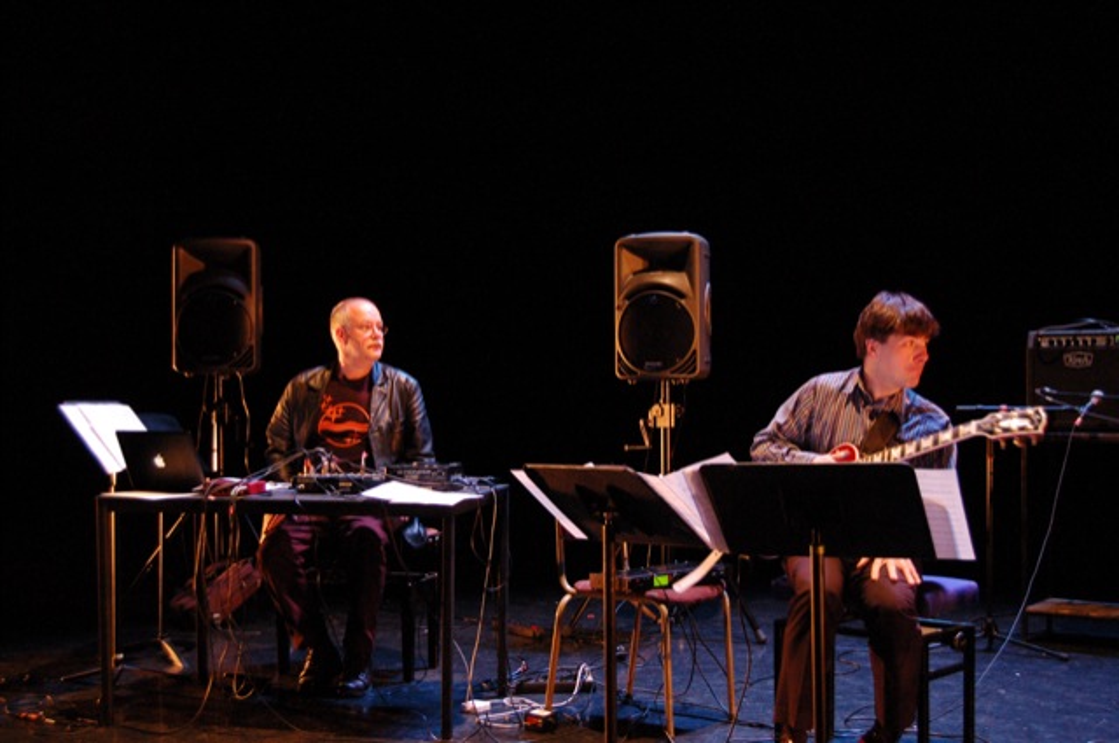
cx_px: 560
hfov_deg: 42.4
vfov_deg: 28.9
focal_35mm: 46
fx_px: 1444
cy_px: 372
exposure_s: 1/20
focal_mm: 31
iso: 1600
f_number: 4.5
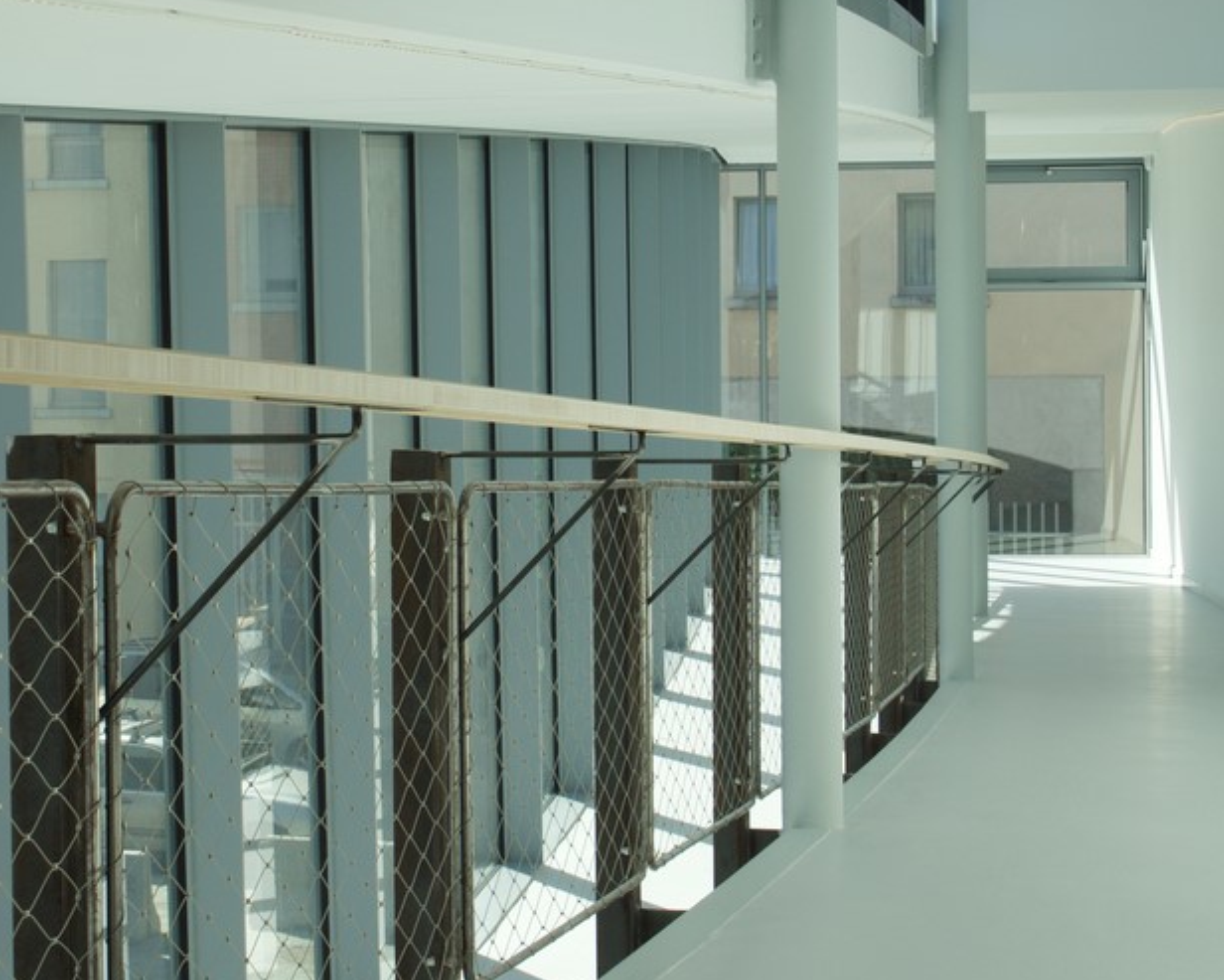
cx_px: 501
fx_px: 2609
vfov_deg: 21.2
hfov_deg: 26.4
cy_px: 328
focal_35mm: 72
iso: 200
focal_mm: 35
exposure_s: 1/60
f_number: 16
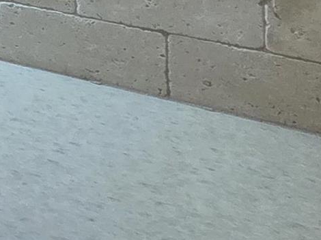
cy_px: -320
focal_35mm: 85
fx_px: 788
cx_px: -701
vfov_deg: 13.3
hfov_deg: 10.7
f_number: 2.2
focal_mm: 2.2
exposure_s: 1/120
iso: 200
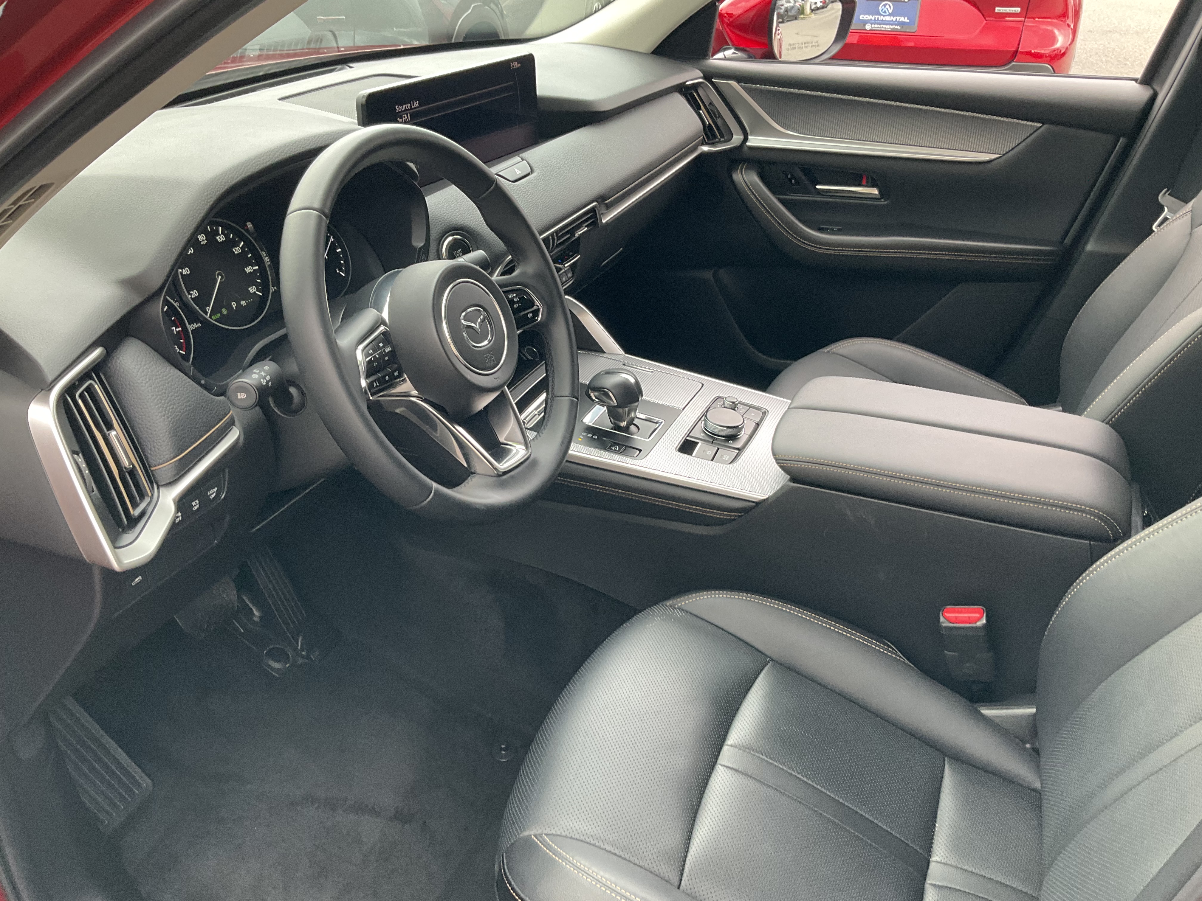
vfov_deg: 48.2
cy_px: 450
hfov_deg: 61.7
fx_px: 1007
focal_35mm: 29
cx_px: 601
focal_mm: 3
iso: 64
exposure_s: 1/85
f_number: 1.8
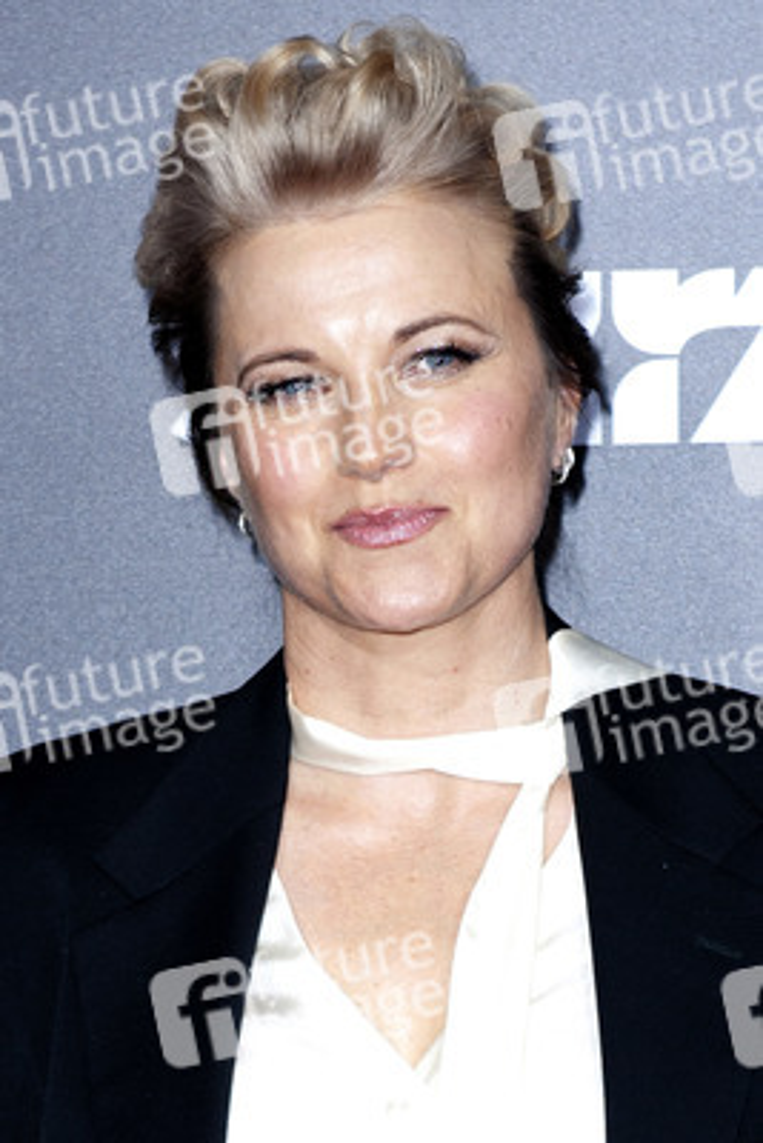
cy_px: 572
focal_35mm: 70
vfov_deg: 28.8
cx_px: 382
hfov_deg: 19.5
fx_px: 2223
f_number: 5.6
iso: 640
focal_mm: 70
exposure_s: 1/320
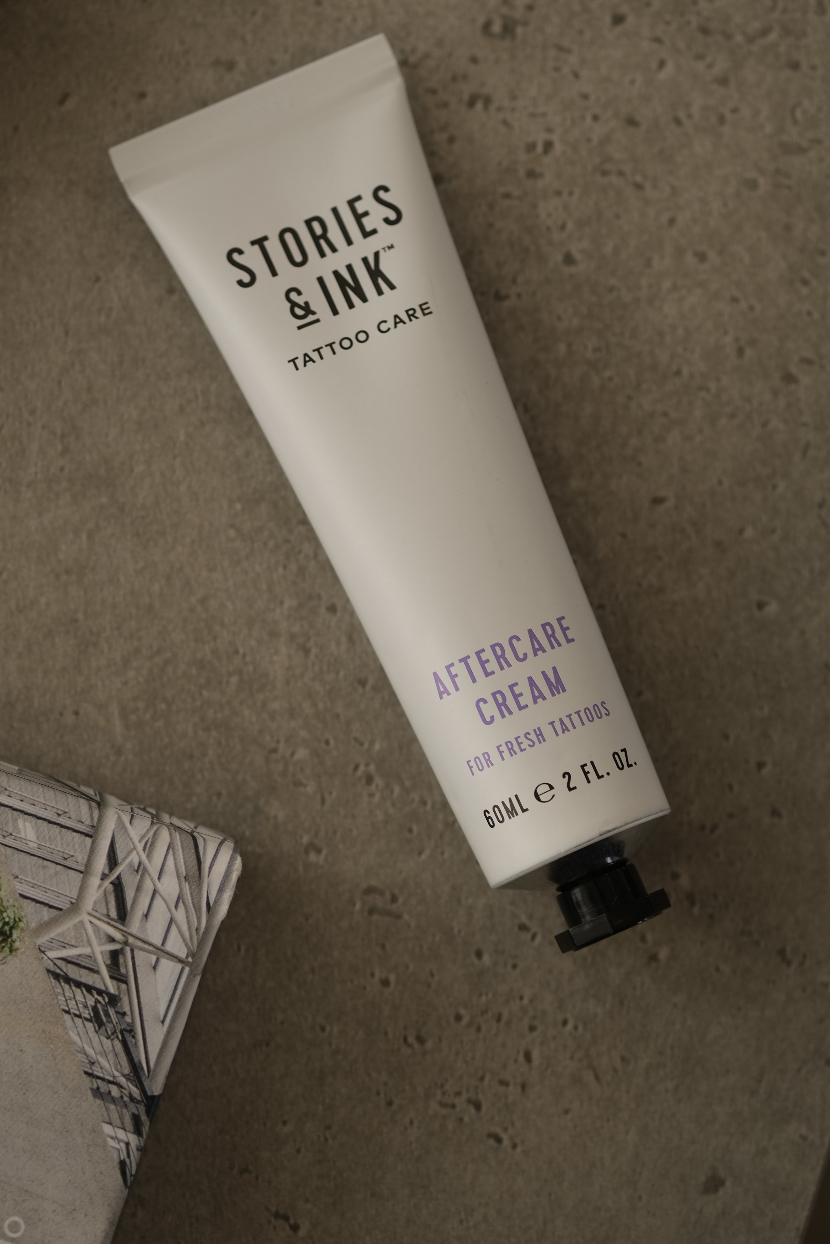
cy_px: 554
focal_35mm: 109
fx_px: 3769
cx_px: 375
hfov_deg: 12.6
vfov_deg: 18.7
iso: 160
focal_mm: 60
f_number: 2.8
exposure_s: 1/150
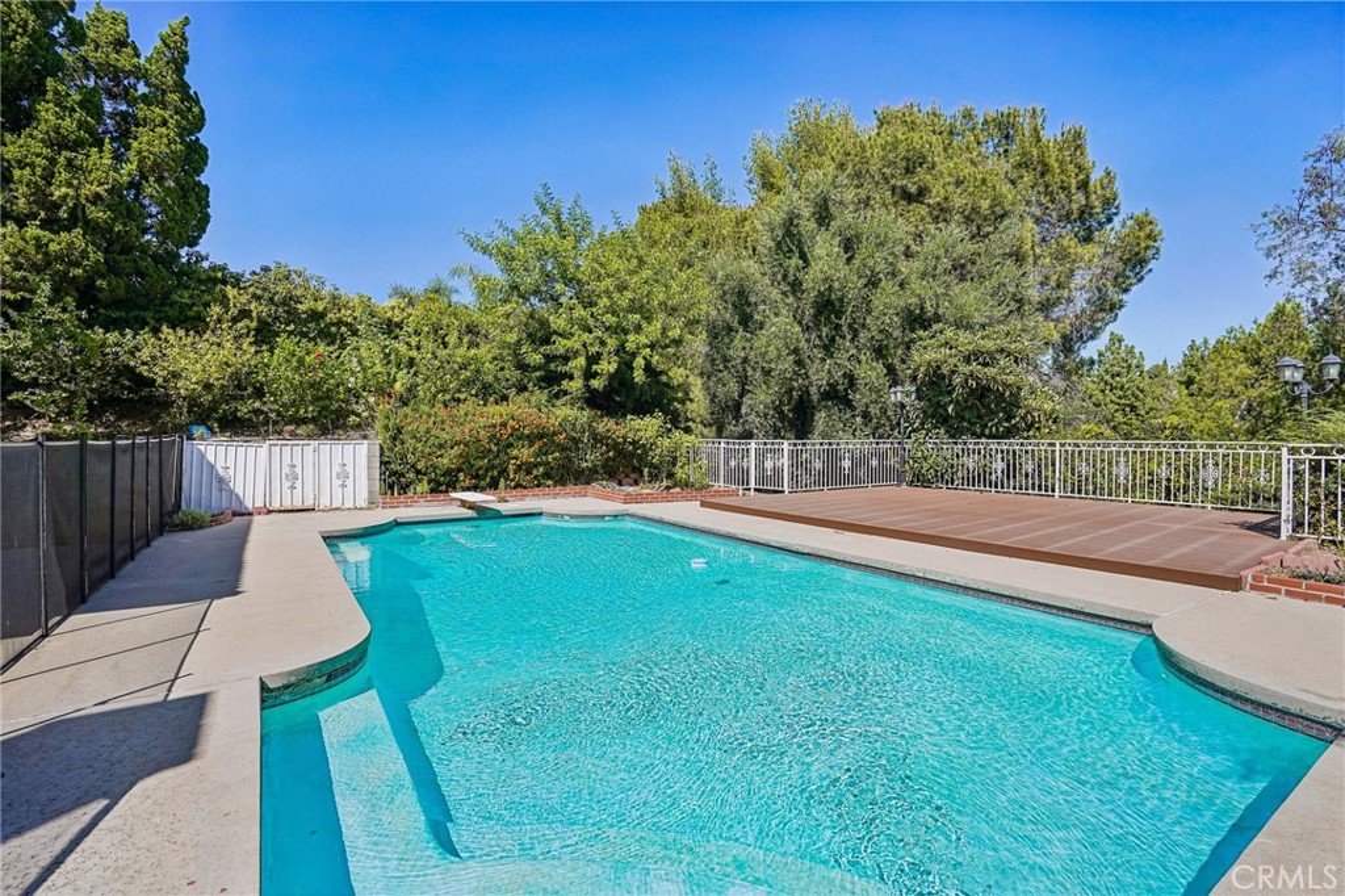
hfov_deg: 96.8
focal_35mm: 16
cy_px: 448
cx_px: 672
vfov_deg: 73.7
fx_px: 598
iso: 400
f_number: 8
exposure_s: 1/1250
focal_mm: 16
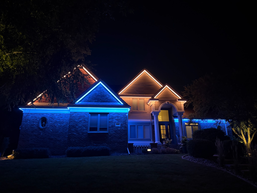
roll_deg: +0.1
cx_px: 128
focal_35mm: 24
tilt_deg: +18.4
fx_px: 178
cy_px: 96
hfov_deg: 71.6
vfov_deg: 56.8
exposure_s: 1/25
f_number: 1.78
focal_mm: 6.76
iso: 1600
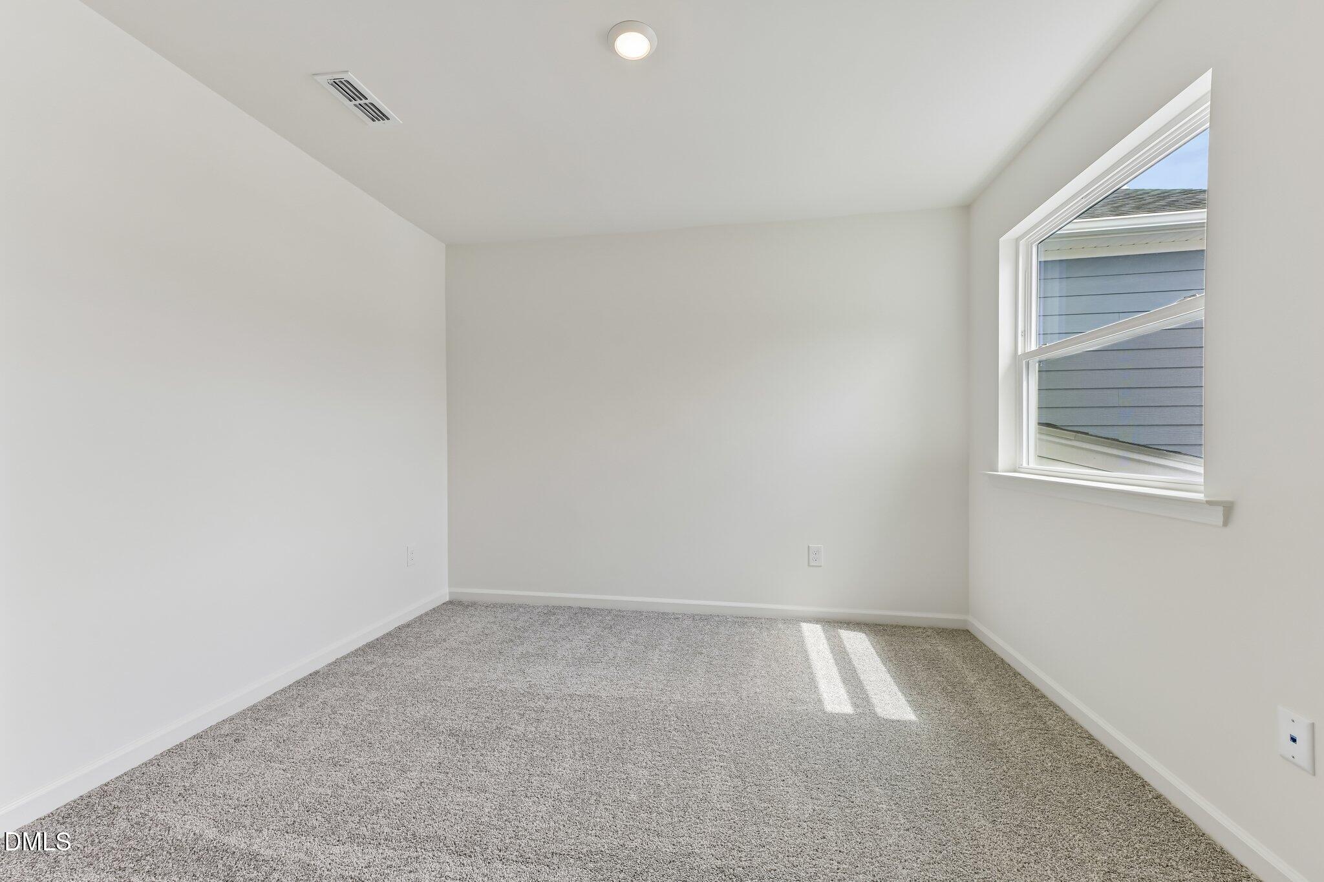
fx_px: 515
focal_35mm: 14
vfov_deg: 81.2
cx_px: 662
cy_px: 441
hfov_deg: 104.3
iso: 100
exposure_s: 1/60
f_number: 8
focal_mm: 14
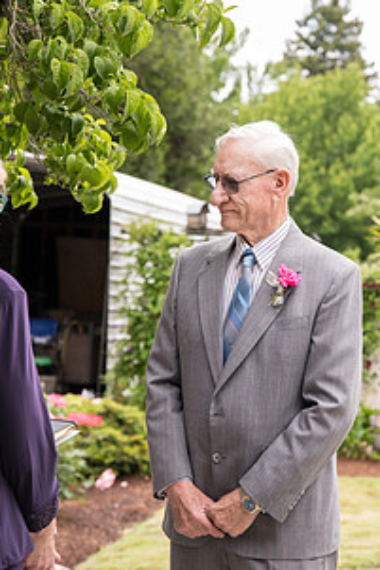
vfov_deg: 21.0
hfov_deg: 14.1
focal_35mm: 97
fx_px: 1537
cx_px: 272
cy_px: 242
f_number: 4
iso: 320
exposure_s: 1/500
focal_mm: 65
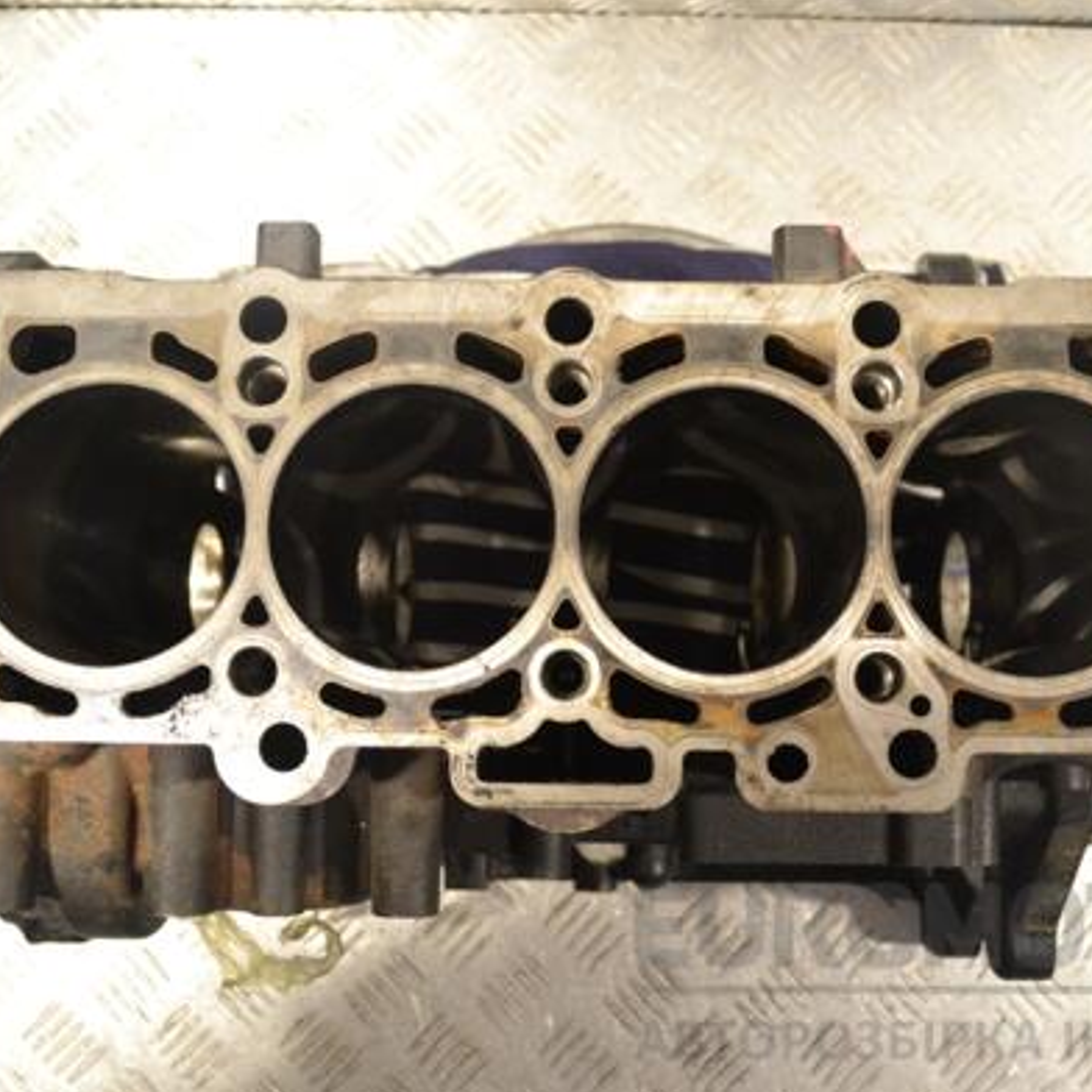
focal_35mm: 39
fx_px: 1392
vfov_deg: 42.8
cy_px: 554
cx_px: 582
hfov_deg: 42.8
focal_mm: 20
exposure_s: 1/200
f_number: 7.1
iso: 1600
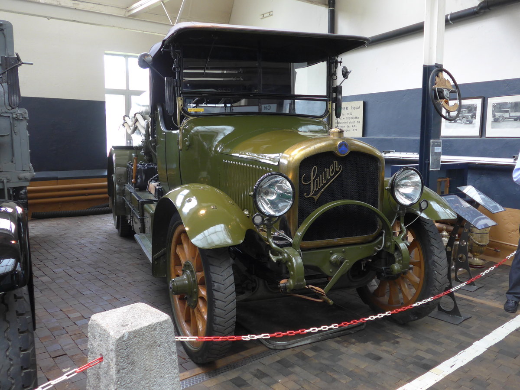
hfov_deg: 61.7
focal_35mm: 29
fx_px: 436
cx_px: 260
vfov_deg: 48.2
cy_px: 195
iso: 200
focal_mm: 6
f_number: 2
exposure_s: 1/60
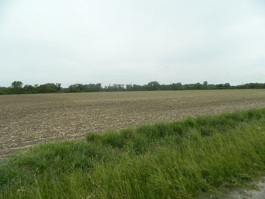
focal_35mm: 25
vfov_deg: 54.9
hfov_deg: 69.4
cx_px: 132
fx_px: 191
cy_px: 100
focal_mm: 4.5
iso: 400
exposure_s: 1/500
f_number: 8.7
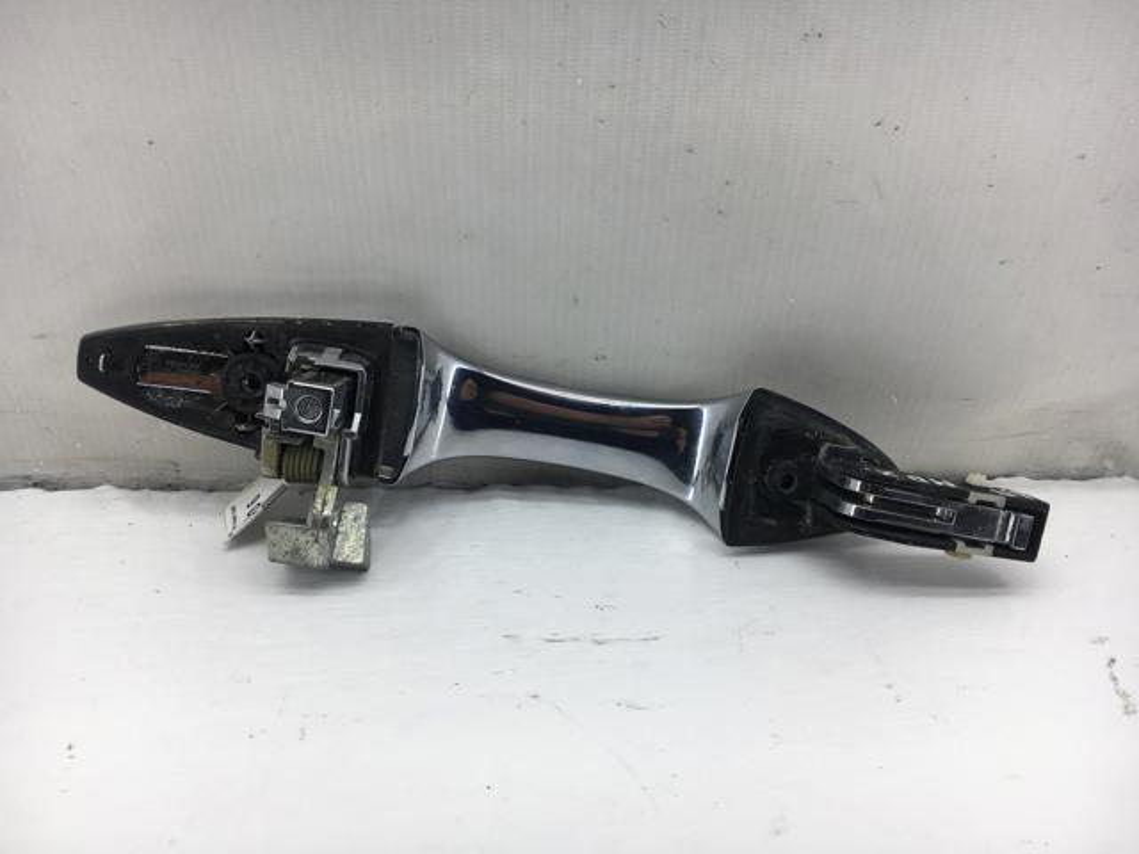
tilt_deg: -28.2
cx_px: 570
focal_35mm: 29
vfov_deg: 48.2
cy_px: 427
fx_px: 954
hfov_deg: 61.7
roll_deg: -2.1
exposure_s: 1/230
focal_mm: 4.15
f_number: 2.2
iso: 25
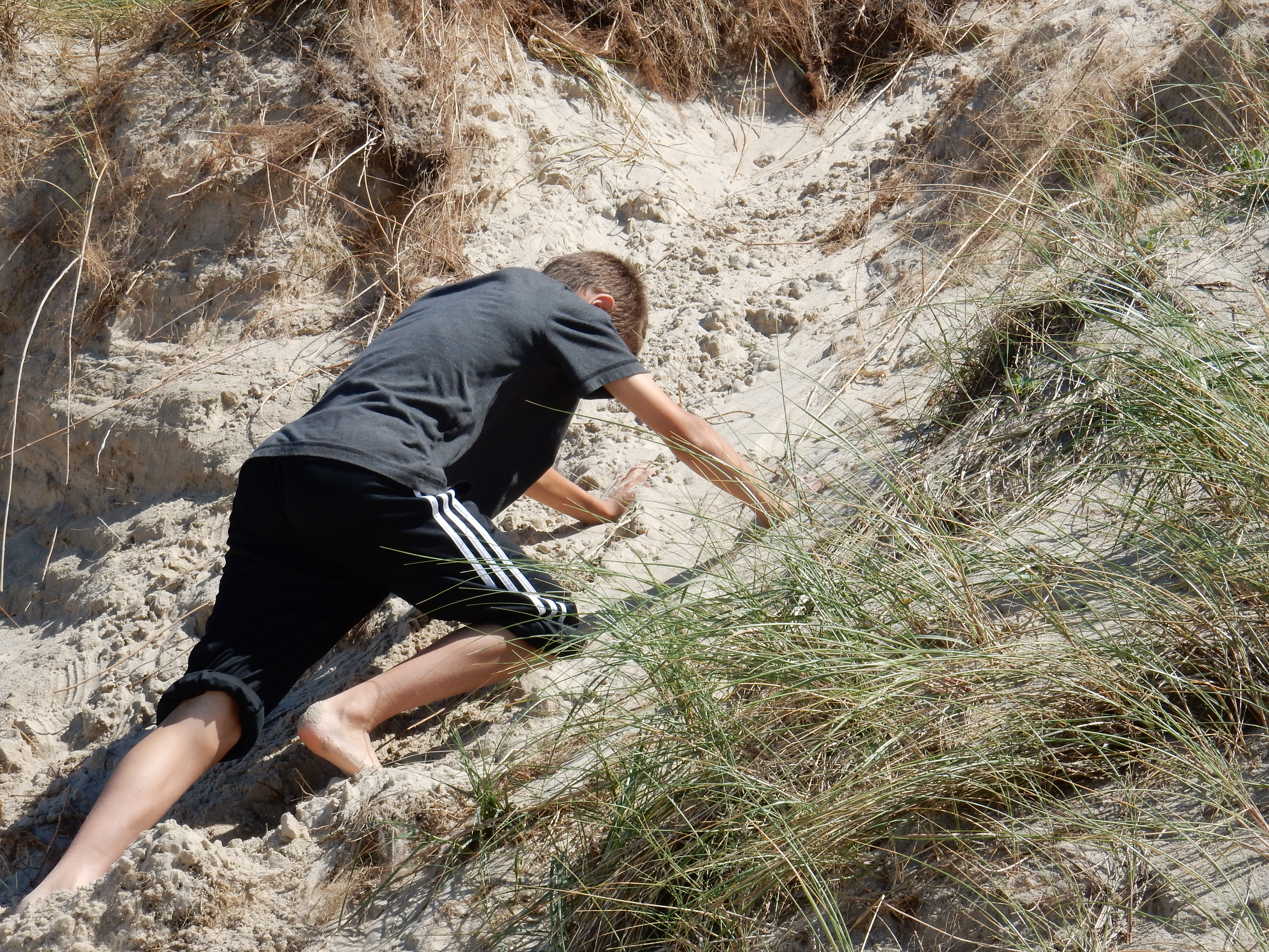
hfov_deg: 16.8
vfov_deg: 12.7
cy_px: 476
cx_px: 634
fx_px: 4289
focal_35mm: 117
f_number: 5.6
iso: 125
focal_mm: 20.9
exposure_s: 1/640
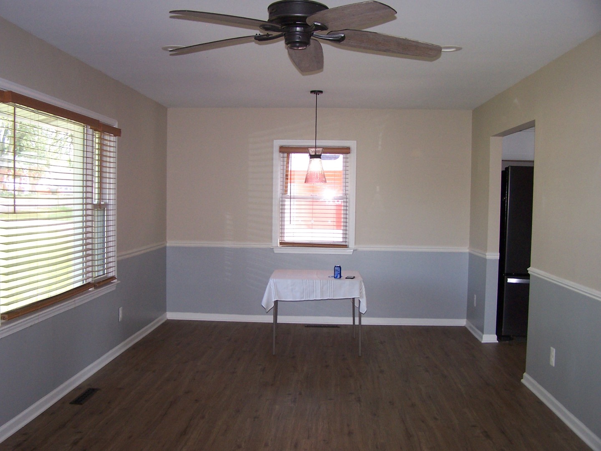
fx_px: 660
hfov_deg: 49.0
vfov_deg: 37.7
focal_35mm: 38
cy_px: 226
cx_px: 300
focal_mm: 6.3
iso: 140
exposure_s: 1/60
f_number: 2.8
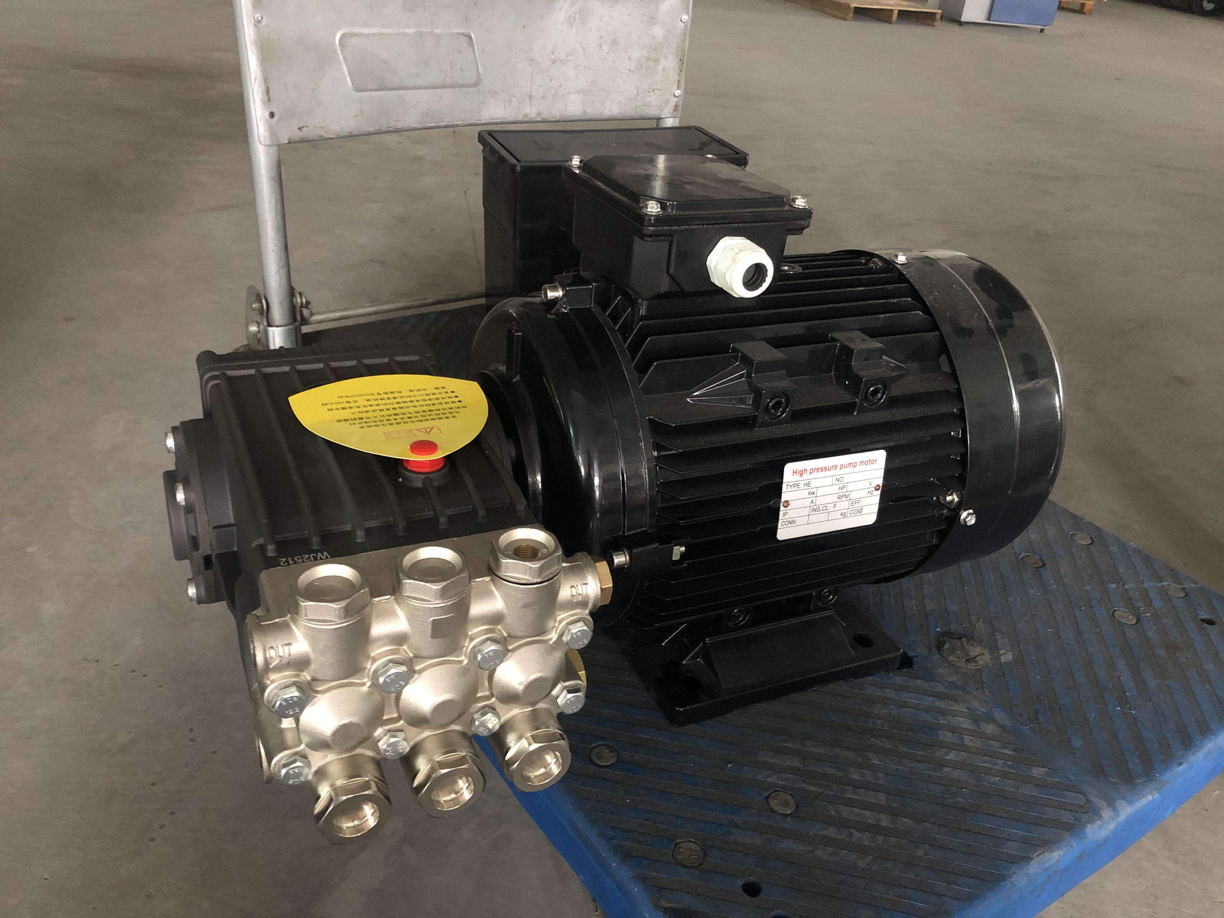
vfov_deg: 49.7
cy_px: 459
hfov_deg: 63.4
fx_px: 990
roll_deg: -6.0
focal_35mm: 28
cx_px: 612
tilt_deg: -30.3
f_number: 1.8
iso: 100
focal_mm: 3.99
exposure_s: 1/4
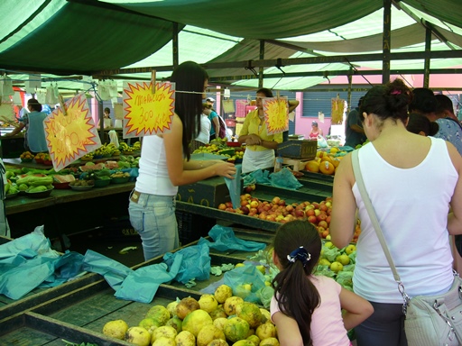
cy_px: 173
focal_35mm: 35
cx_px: 231
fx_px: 467
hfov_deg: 52.6
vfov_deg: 40.7
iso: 80
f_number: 2.8
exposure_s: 1/50
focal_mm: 5.8
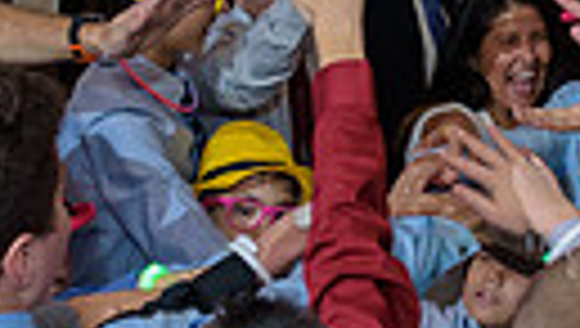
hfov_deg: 18.8
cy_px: 79
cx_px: 454
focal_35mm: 113
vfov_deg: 10.7
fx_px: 1740
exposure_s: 1/125
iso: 1600
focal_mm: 24
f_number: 3.2
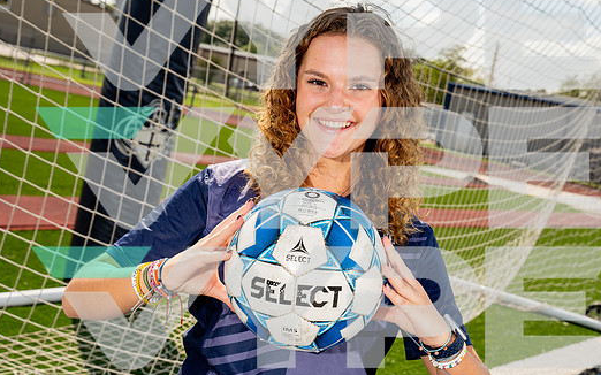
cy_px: 169
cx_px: 328
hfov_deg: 34.0
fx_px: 983
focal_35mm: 60
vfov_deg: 21.6
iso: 100
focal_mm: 53
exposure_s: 1/250
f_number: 8
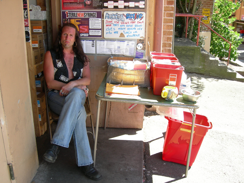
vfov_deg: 39.7
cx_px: 122
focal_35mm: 36
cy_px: 92
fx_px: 254
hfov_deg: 51.4
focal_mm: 7.5
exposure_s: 1/80.5
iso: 64
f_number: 3.8
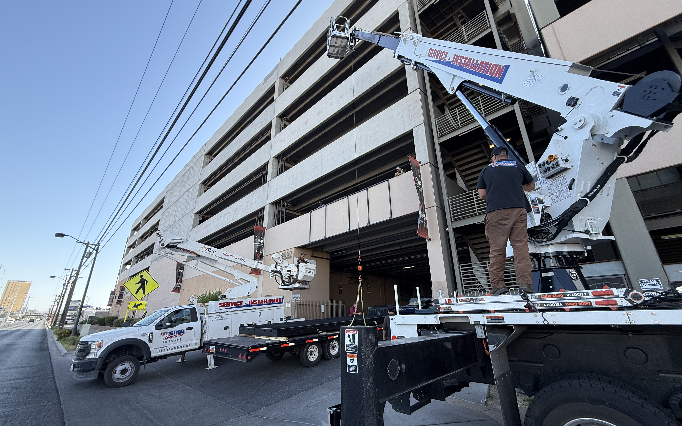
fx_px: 279
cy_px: 219
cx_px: 344
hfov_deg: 101.5
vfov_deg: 74.8
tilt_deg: +19.7
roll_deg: +0.3
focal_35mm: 15
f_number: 2.2
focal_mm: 2.22
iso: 64
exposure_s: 1/494
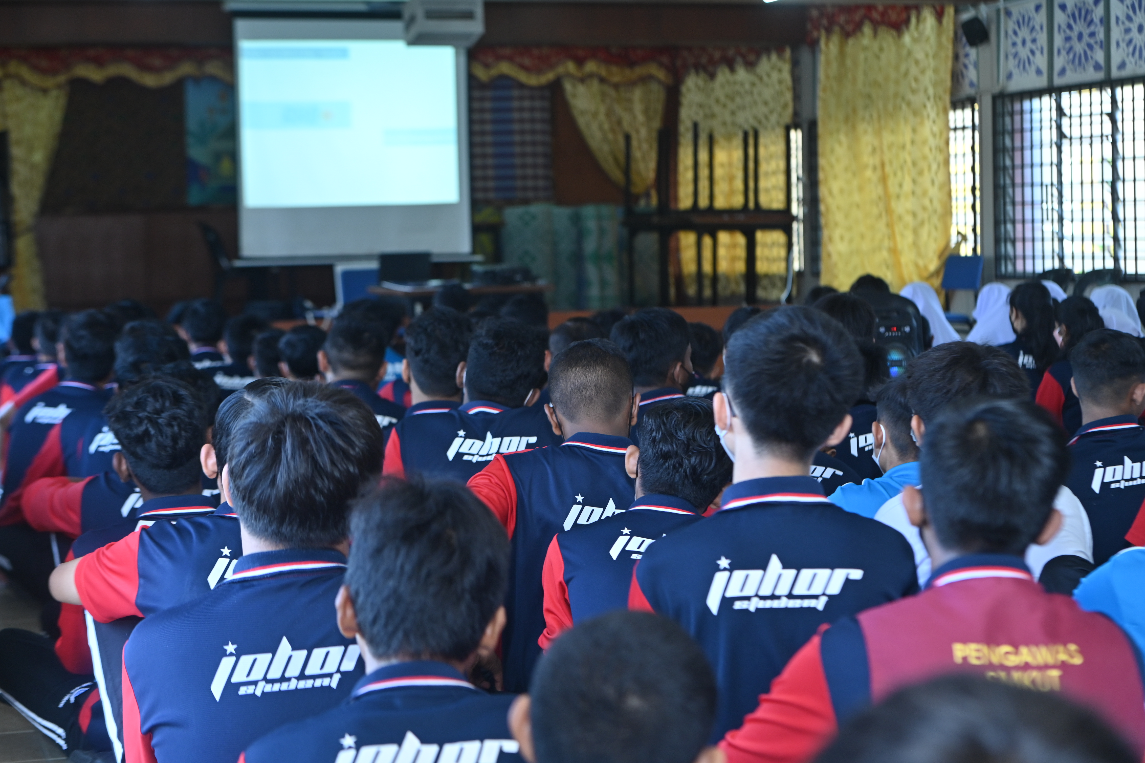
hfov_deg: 28.9
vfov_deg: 19.4
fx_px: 2226
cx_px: 572
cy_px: 382
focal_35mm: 70
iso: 640
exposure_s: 1/100
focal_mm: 70
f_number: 4.5
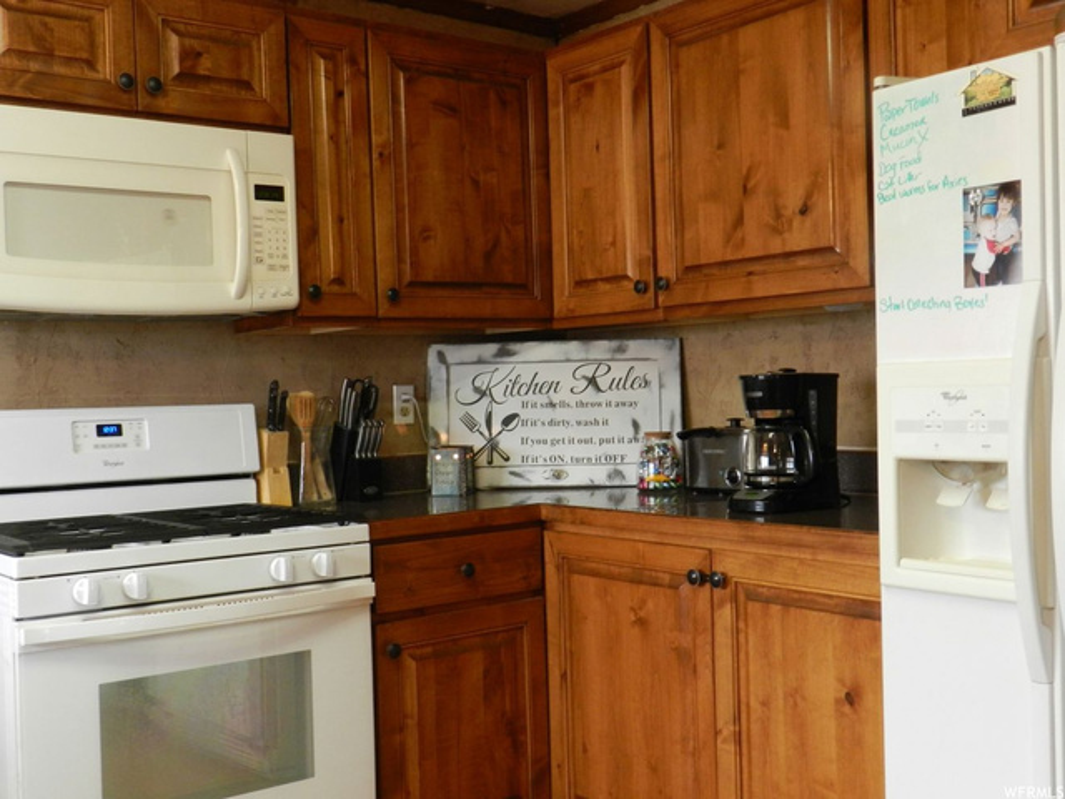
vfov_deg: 37.7
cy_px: 400
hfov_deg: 49.0
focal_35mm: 38
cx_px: 532
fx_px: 1169
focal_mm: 6.7
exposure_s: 1/15
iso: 400
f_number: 4
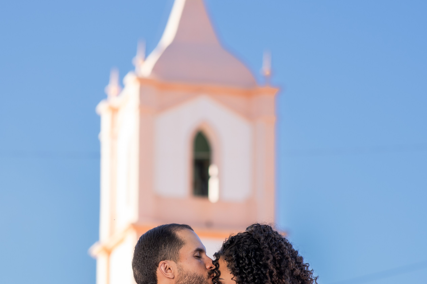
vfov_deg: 6.6
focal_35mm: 206
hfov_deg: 10.0
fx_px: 2443
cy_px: 266
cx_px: 200
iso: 100
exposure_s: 1/500
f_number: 2.5
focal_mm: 85
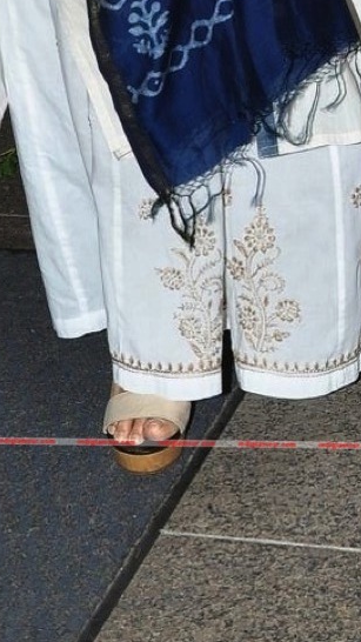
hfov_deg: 8.8
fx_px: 2298
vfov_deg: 14.5
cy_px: -402
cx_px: 507
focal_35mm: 135
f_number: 7.1
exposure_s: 1/125
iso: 200
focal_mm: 26
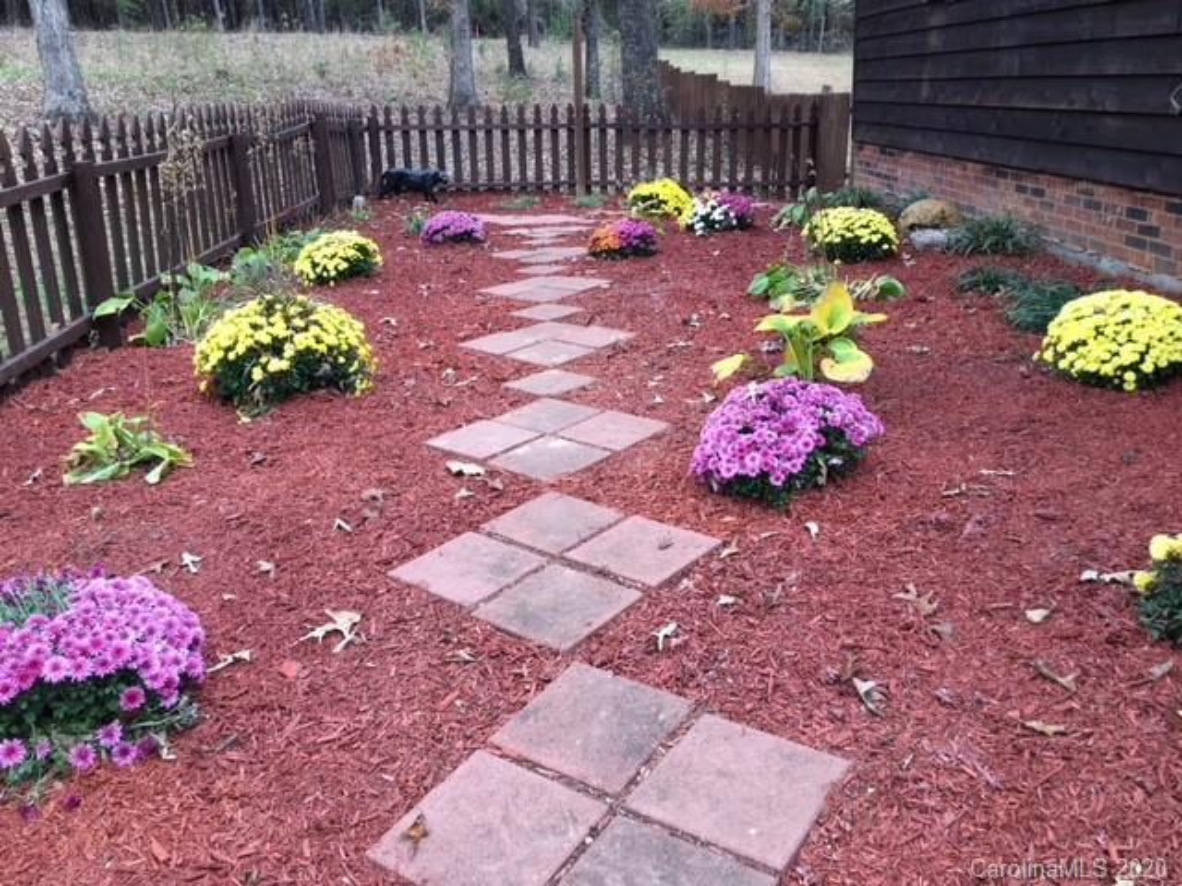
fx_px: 990
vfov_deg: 48.2
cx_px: 591
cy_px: 443
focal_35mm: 29
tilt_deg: -17.3
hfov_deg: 61.7
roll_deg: +3.7
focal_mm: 4.15
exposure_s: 1/120
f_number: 2.2
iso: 25
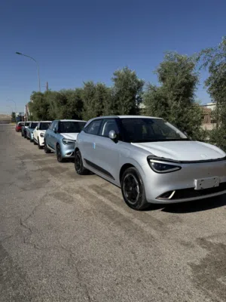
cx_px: 113
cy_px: 151
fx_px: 209
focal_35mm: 24
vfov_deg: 71.6
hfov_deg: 56.8
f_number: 1.78
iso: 80
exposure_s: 1/7937
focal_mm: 6.76
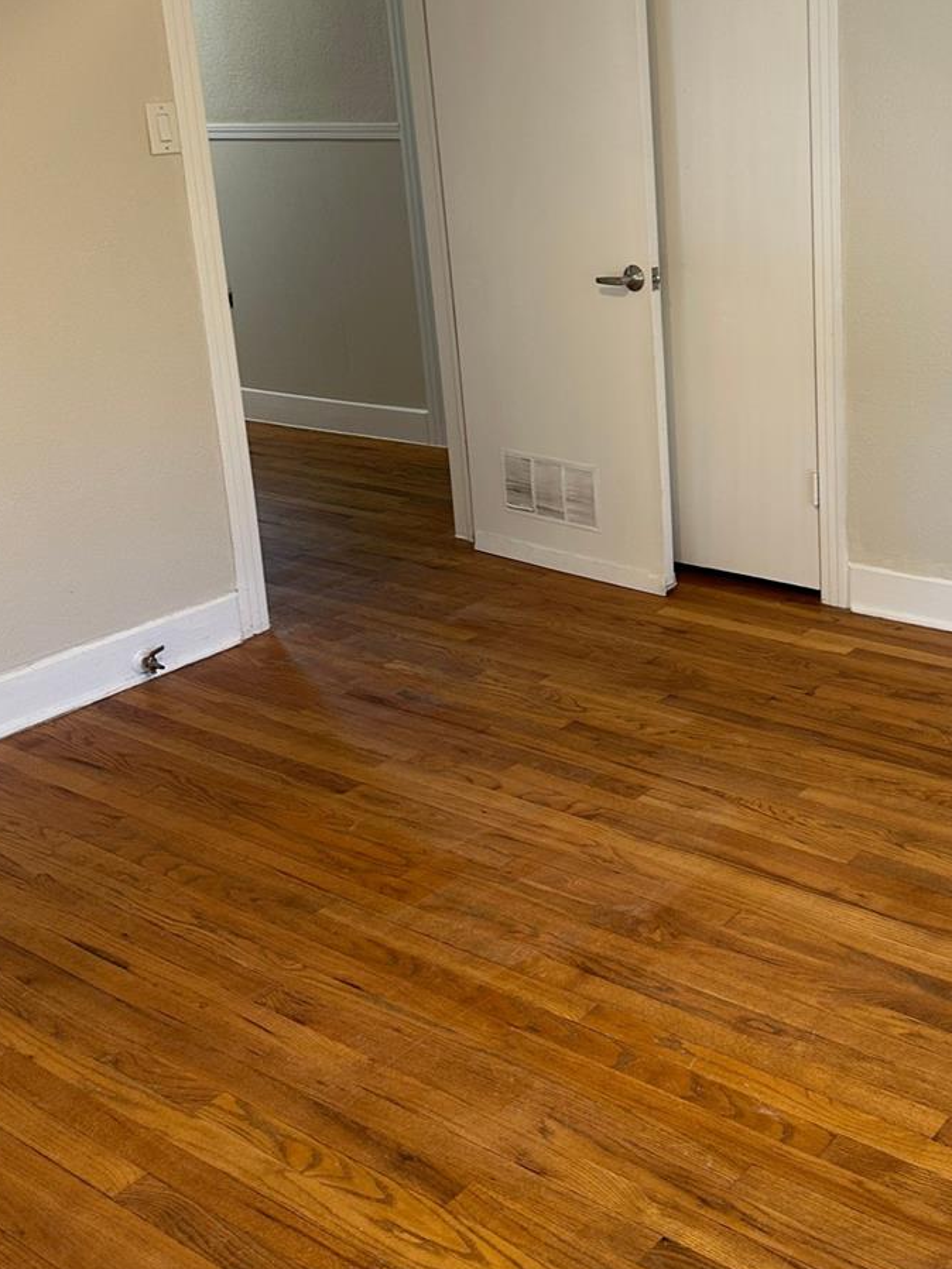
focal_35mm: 41
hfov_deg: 33.8
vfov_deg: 45.4
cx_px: 794
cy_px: 469
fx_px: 1504
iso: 125
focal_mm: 6.86
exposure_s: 1/60
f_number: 1.78
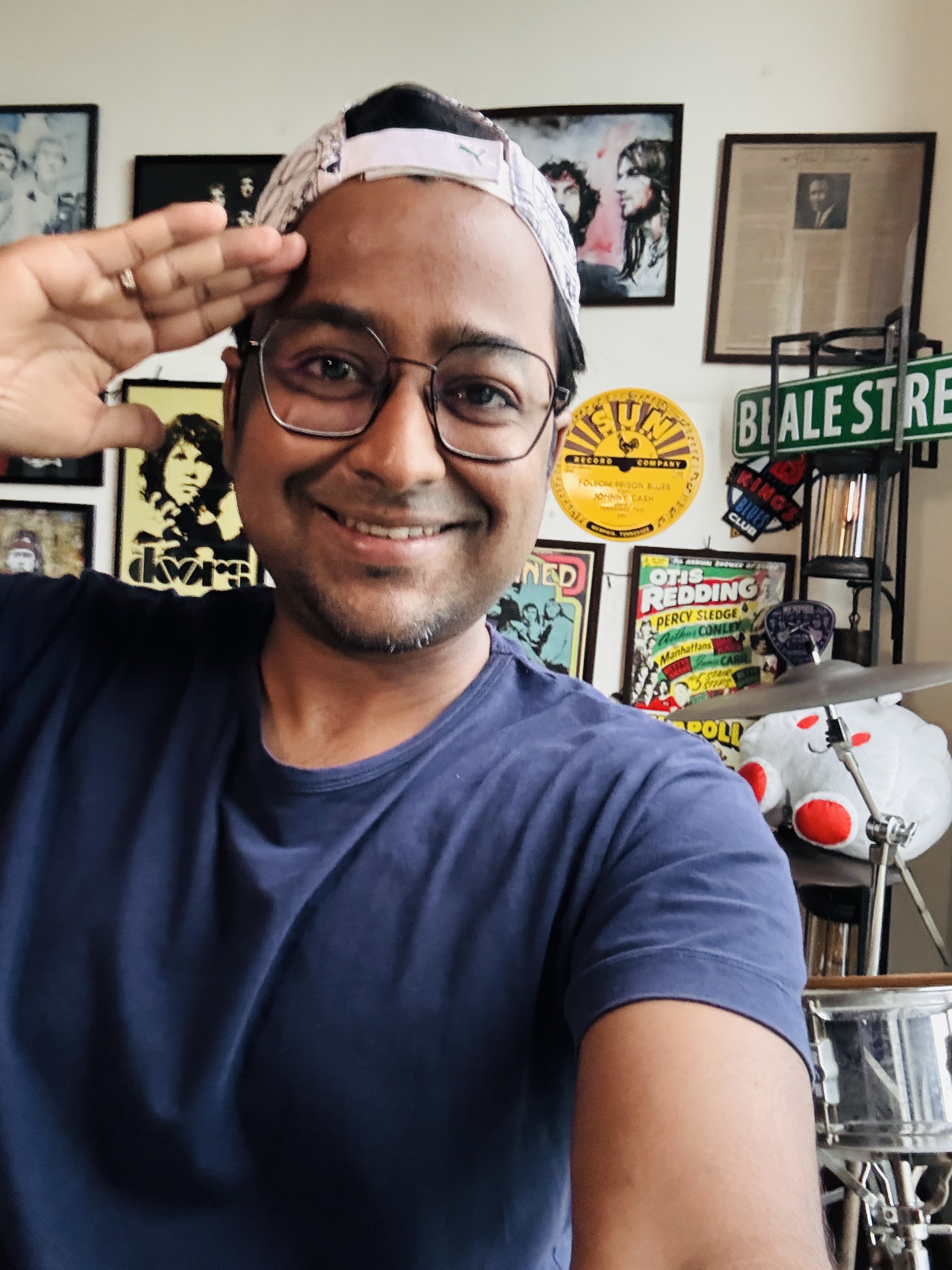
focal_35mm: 30
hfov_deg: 46.8
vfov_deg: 60.0
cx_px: 476
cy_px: 635
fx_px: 1100
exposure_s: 1/30
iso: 500
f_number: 1.9
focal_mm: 2.69
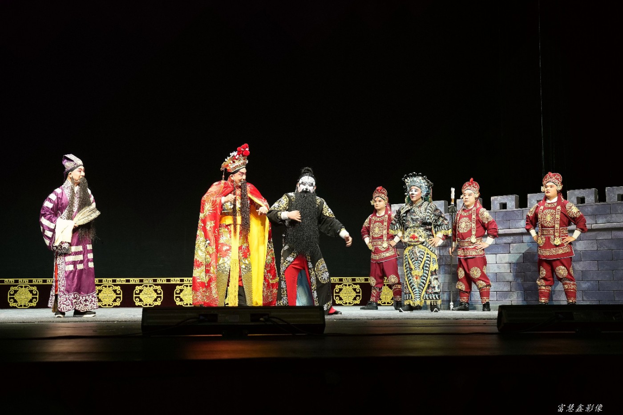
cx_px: 312
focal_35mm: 42
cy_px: 208
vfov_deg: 31.9
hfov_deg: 46.4
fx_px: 727
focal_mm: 42
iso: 500
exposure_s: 1/100
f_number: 4
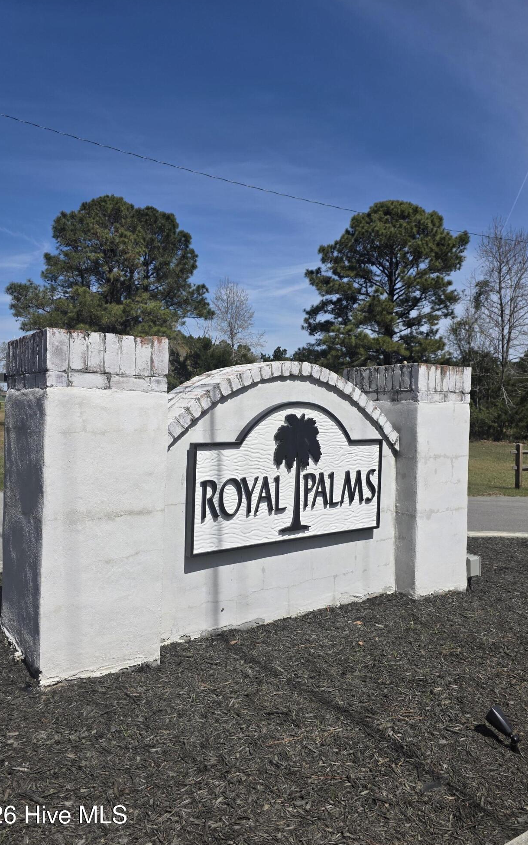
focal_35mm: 25
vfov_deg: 72.5
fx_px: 576
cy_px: 421
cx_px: 267
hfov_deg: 49.3
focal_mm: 6.3
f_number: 1.7
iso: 64
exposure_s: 1/7944
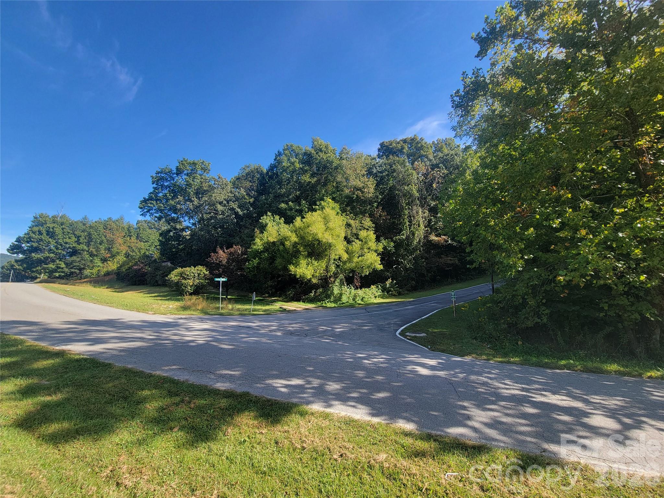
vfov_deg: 89.9
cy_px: 249
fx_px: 249
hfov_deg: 106.2
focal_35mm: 13
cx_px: 332
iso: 50
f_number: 2.2
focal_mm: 2.2
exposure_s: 1/500
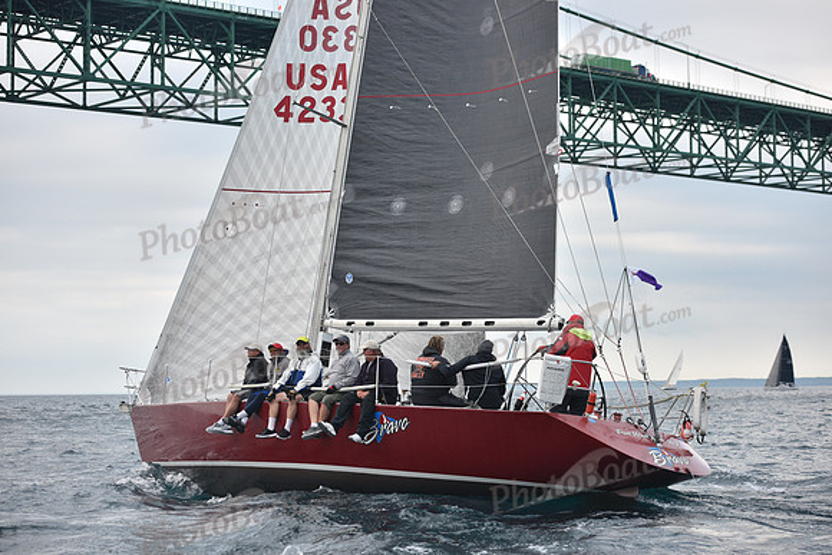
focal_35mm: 70
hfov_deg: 28.8
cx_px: 416
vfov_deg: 19.5
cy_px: 278
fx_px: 1618
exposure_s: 1/640
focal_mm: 70
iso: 400
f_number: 3.5
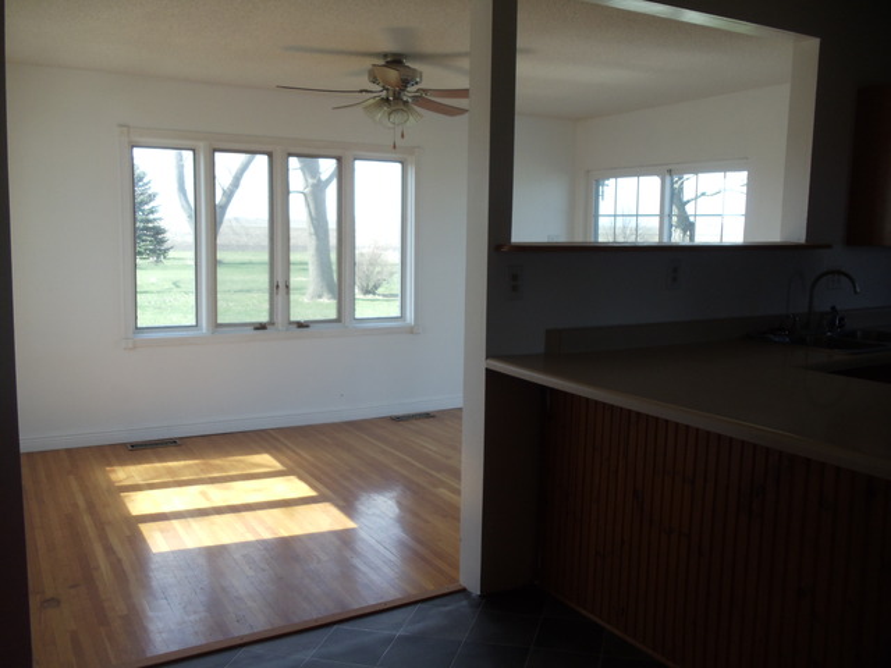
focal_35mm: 44
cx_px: 446
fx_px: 1133
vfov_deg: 32.9
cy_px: 334
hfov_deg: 42.9
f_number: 3.5
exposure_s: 1/125
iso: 100
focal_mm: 6
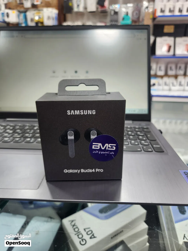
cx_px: 94
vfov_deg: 73.9
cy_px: 126
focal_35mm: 23
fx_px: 167
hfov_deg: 58.9
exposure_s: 1/100
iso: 40
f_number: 1.8
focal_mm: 5.4
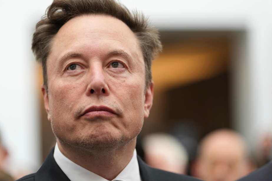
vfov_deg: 9.1
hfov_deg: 13.7
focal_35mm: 150
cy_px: 91
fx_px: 1133
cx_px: 122
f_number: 2.8
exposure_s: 1/500
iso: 400
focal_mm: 135
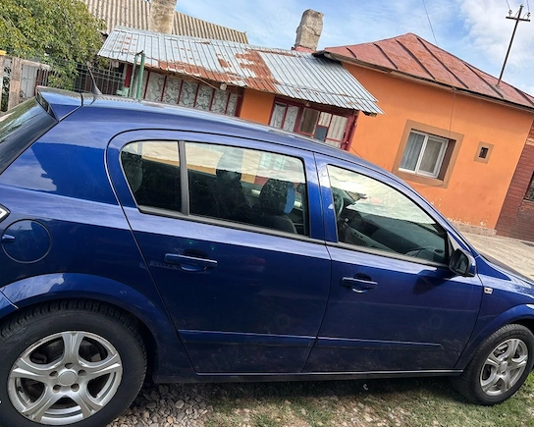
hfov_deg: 62.2
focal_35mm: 28
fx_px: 442
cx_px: 267
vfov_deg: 51.5
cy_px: 211
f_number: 1.6
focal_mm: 5.96
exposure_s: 1/1037
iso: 50
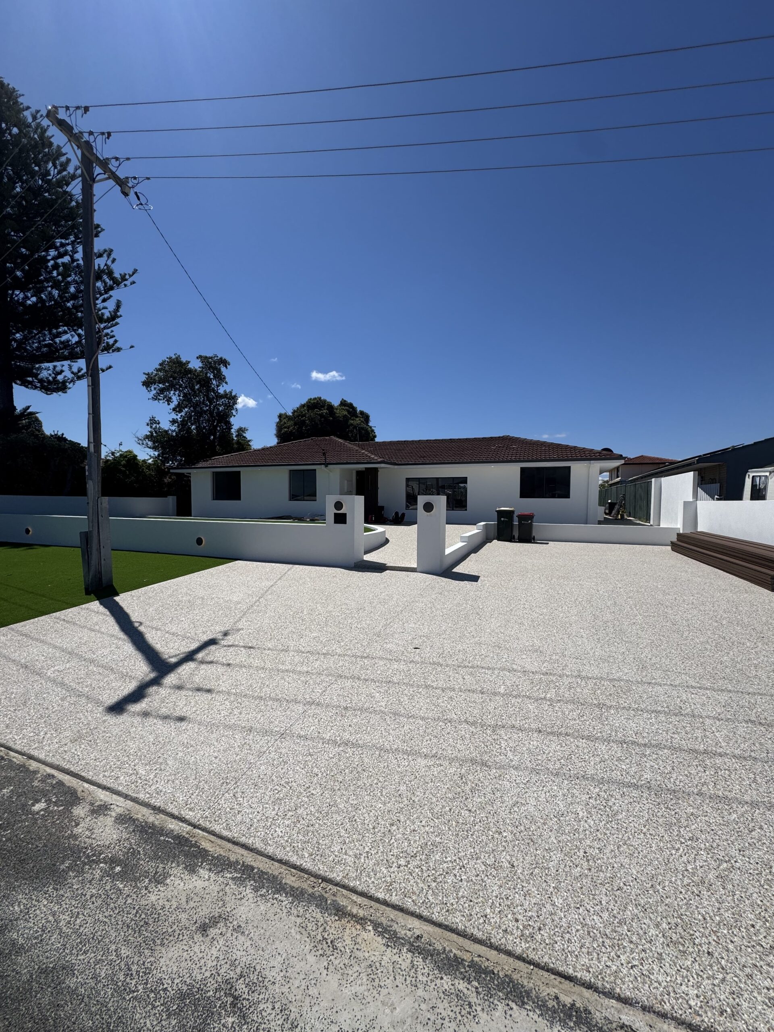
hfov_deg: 85.7
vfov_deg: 102.1
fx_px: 417
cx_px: 387
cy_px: 516
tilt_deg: -1.6
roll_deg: +0.4
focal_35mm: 14
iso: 32
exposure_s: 1/3906
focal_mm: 2.22
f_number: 2.2
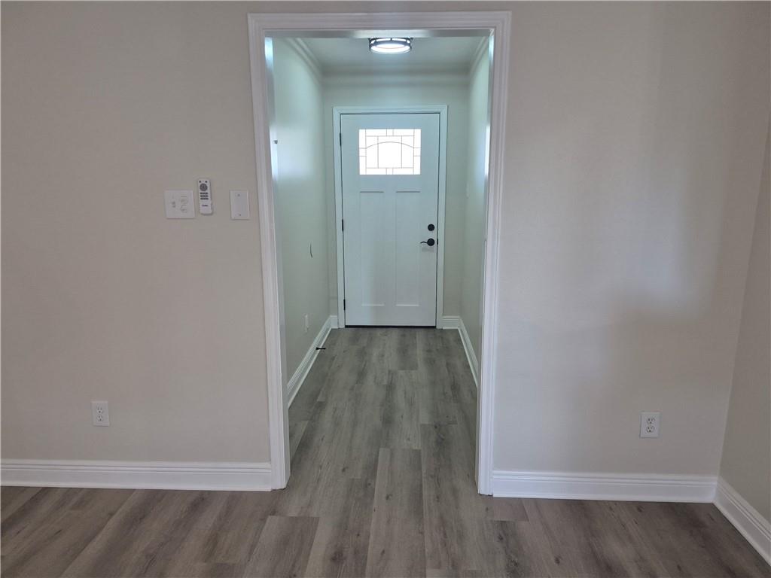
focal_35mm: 23
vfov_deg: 58.9
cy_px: 289
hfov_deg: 73.9
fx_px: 512
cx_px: 386
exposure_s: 1/120
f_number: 1.8
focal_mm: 5.4
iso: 320
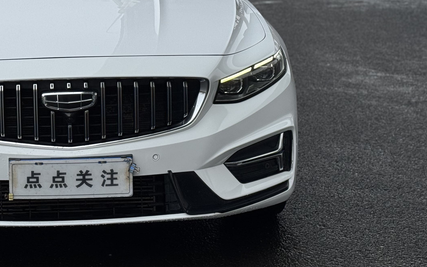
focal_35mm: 97
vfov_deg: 13.3
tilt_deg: -6.4
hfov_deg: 21.1
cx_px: 73
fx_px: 1129
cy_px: 15
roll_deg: +0.9
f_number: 1.78
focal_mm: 6.76
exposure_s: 1/3096
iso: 64
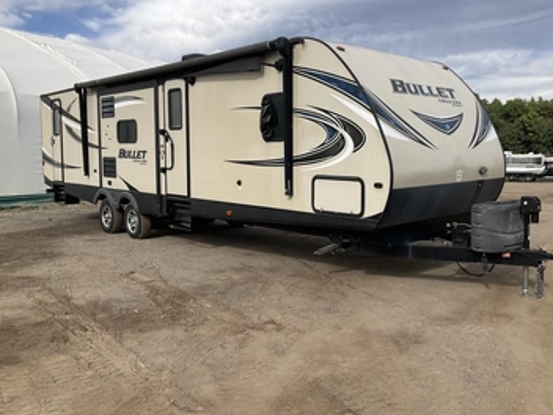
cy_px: 184
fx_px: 527
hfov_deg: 55.2
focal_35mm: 33
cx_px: 313
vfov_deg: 42.9
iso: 25
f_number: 1.8
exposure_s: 1/2058
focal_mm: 3
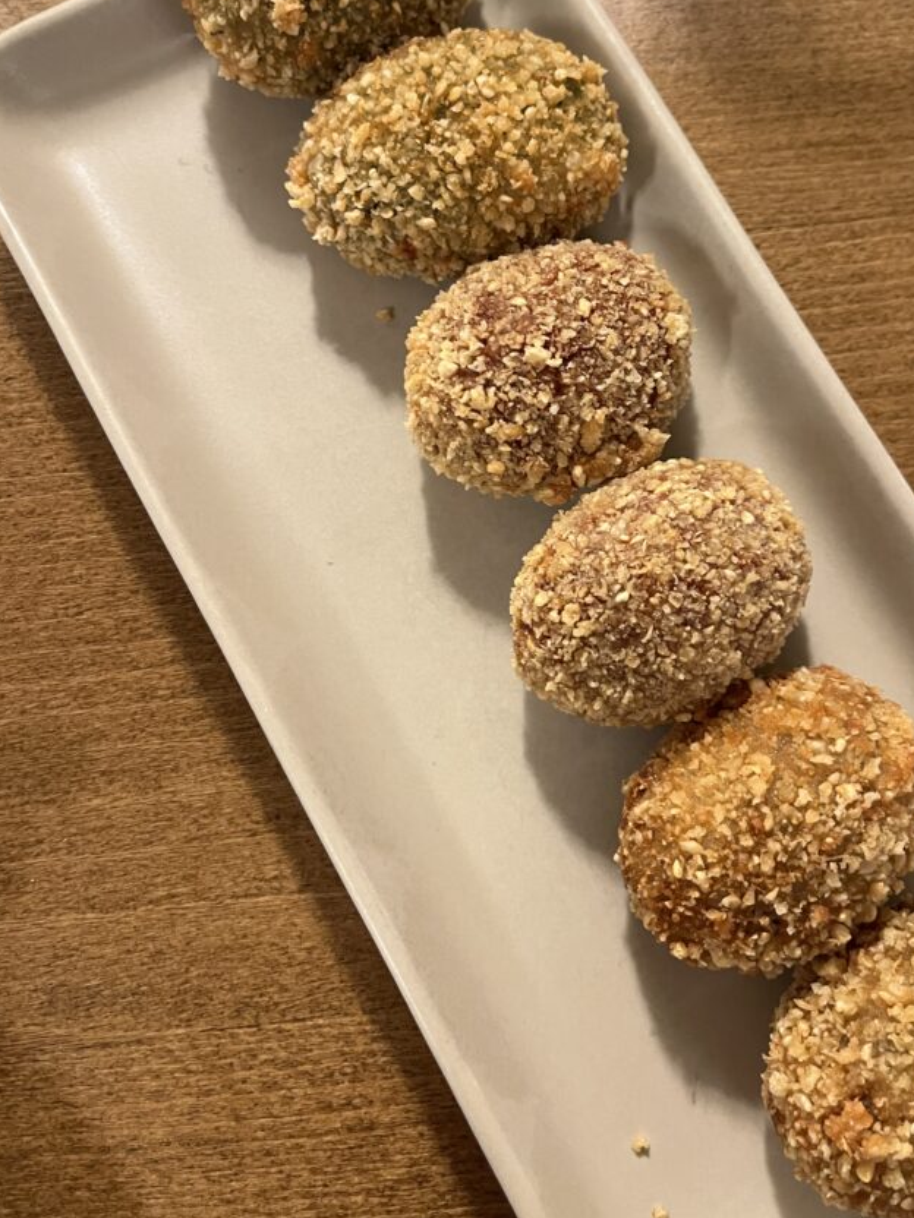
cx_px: 533
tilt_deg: -78.4
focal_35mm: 32
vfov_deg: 56.6
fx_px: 1127
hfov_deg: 44.0
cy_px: 515
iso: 400
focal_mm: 5.1
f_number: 1.6
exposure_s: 1/50
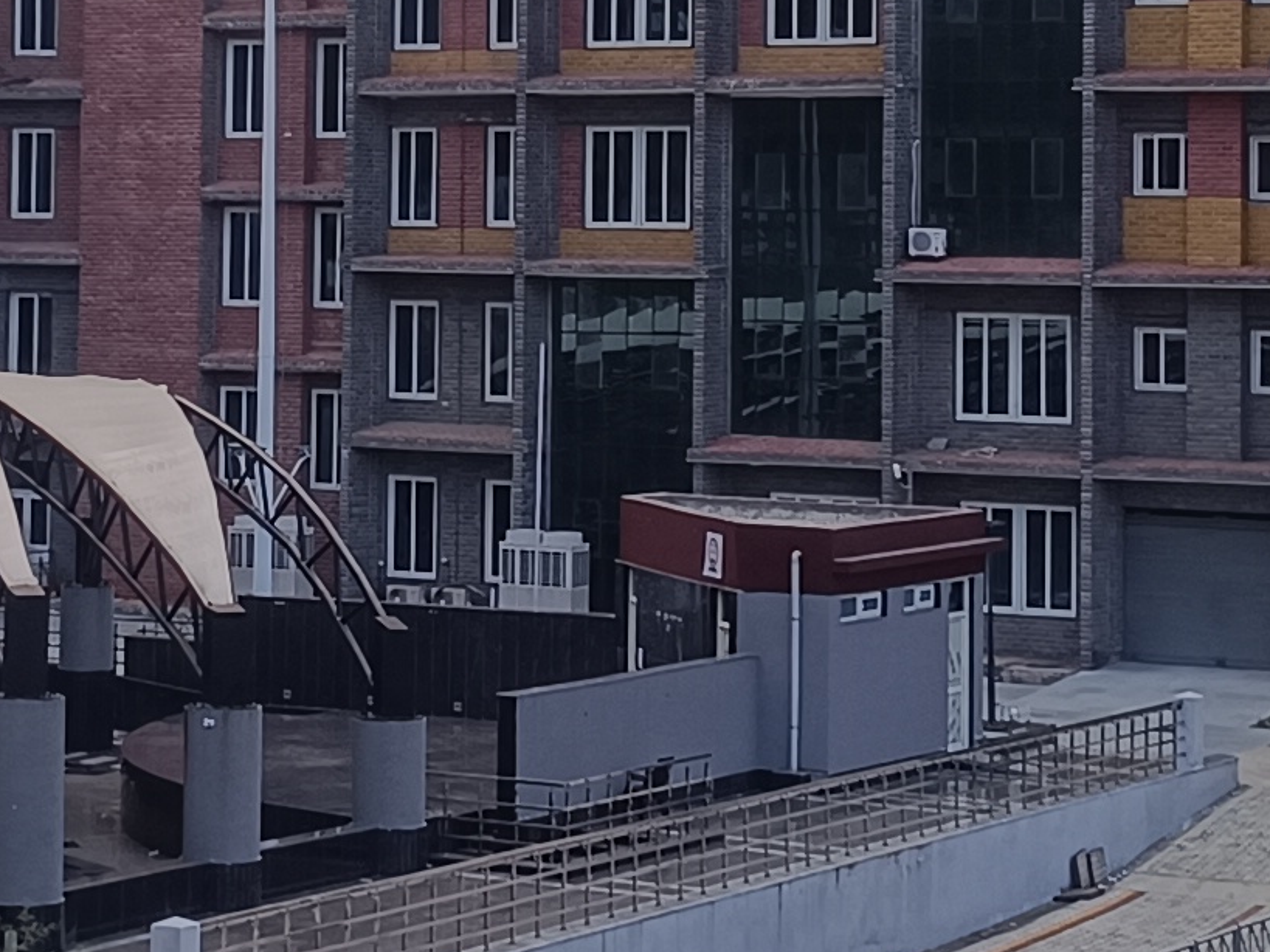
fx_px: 4402
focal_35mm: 120
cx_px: 490
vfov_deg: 12.2
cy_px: 28
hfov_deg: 16.4
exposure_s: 1/310
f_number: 1.88
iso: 50
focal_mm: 5.59
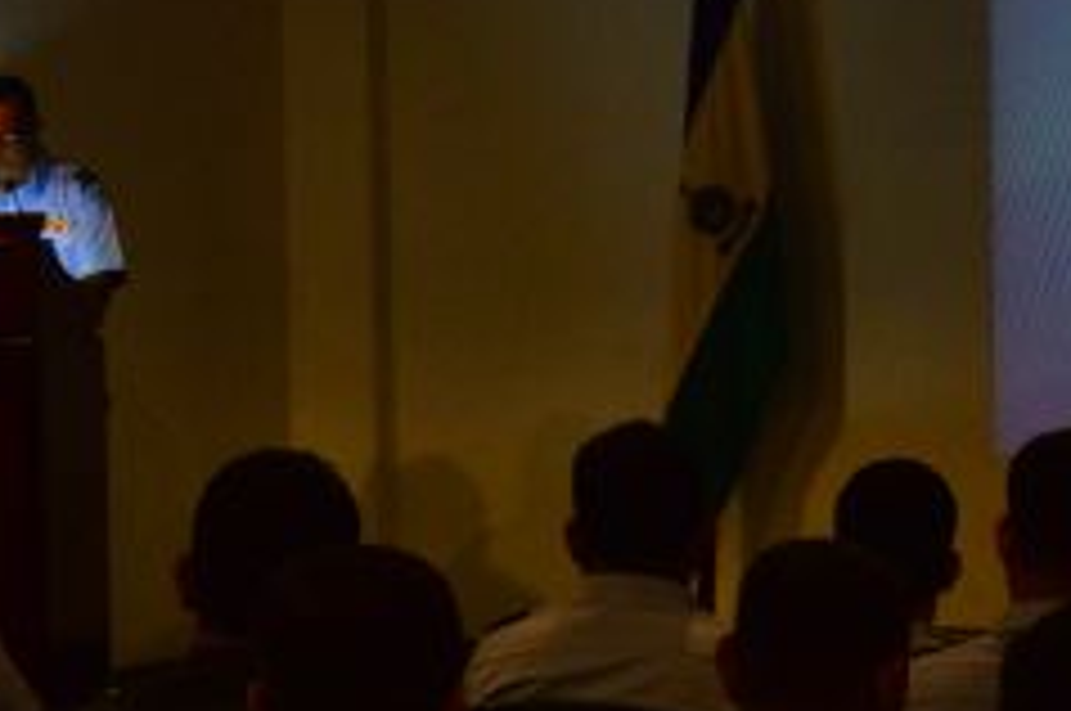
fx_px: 3595
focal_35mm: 121
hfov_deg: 16.9
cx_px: 554
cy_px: 432
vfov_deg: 11.3
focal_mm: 32
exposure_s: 1/80
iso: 1600
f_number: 5
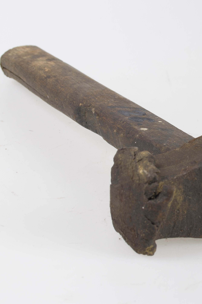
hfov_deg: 19.3
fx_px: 591
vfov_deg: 28.9
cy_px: 165
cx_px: 148
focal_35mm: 70
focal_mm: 27
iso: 100
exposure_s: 1/200
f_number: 7.1
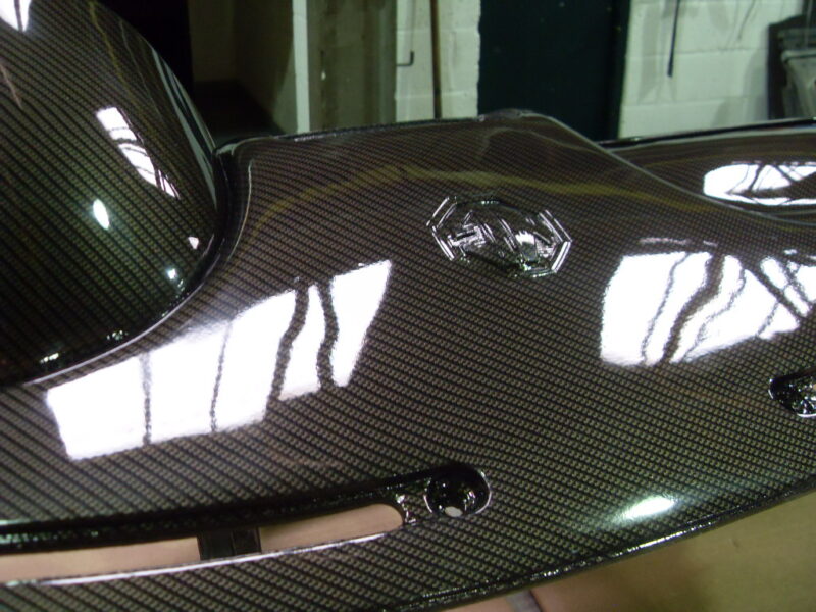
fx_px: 825
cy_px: 306
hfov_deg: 52.6
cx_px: 408
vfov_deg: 40.7
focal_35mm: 35
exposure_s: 1/20
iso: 200
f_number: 2.8
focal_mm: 6.3
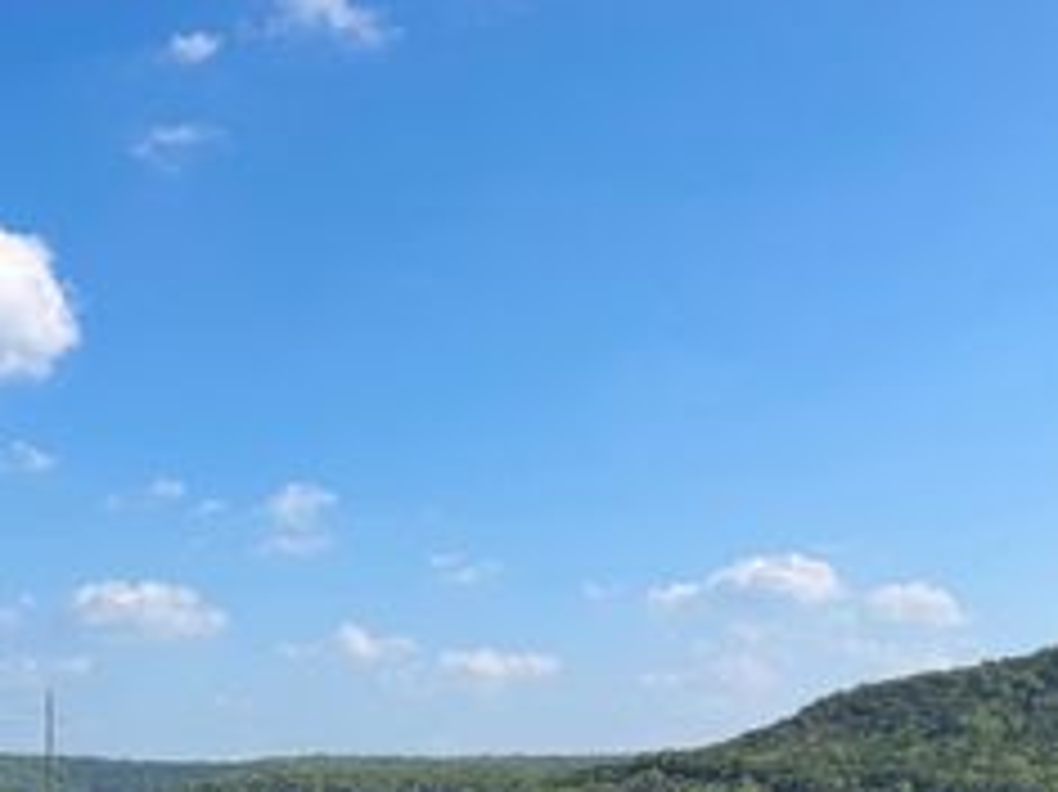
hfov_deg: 36.8
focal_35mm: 51
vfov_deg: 27.6
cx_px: 297
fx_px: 1558
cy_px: 691
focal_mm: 6.76
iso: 80
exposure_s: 1/4975
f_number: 1.78
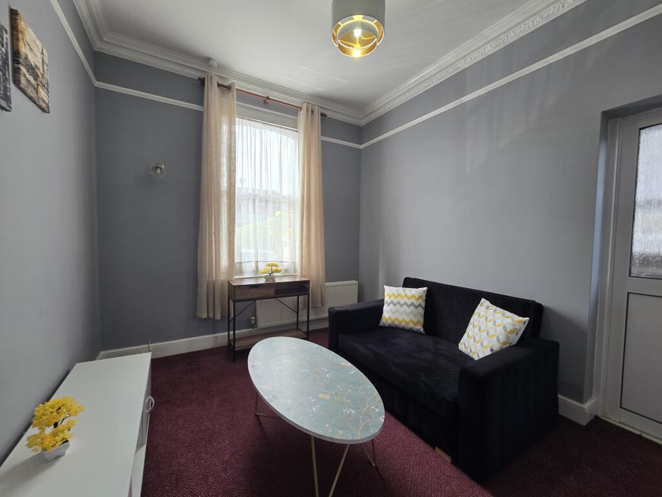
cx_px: 331
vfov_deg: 89.9
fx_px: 249
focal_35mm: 13
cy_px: 248
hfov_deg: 106.2
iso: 50
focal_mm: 2.2
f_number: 2.2
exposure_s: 1/50
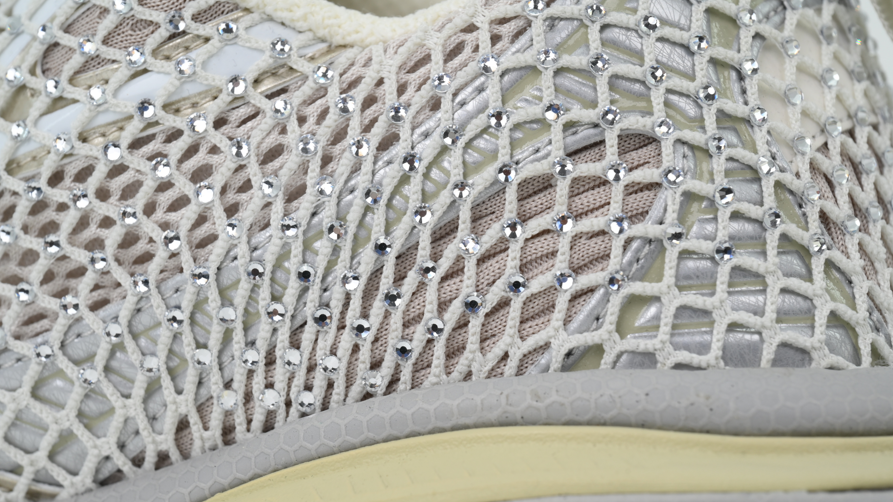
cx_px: 448
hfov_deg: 17.7
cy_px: 294
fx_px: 2865
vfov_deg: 10.0
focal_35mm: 121
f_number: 13
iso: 400
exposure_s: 1/100
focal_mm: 115
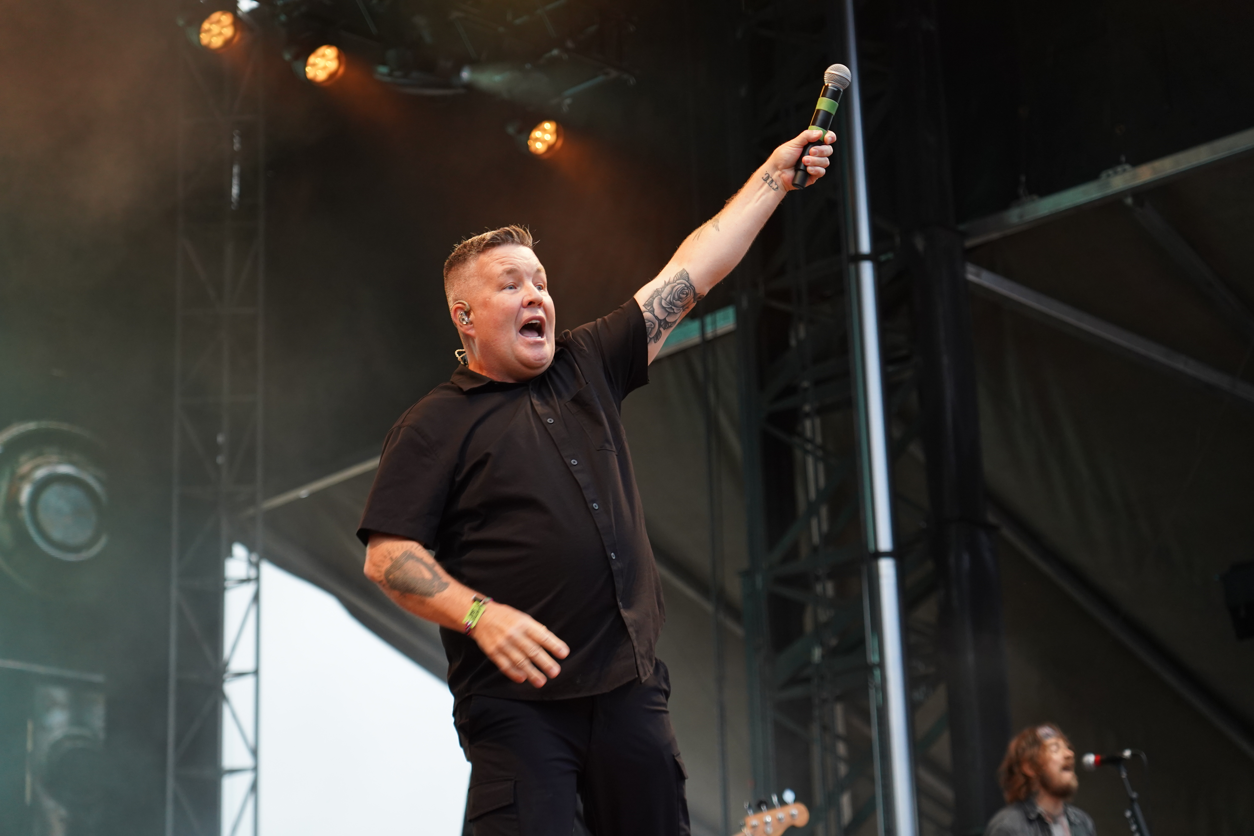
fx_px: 2647
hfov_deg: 26.7
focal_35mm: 76
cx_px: 627
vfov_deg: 17.9
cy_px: 418
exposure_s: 1/160
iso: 1600
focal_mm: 76
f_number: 4
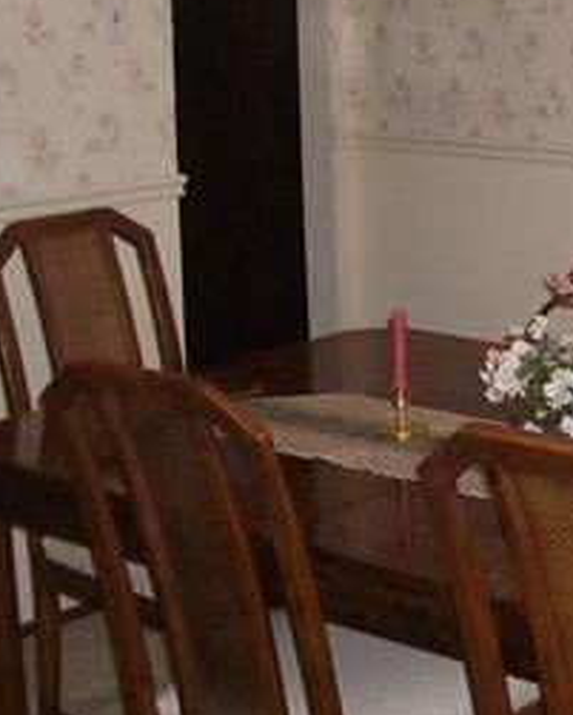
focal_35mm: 87
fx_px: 1843
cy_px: 137
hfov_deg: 16.9
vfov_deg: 21.7
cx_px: 684
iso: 200
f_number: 2.6
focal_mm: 5.8
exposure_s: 1/60
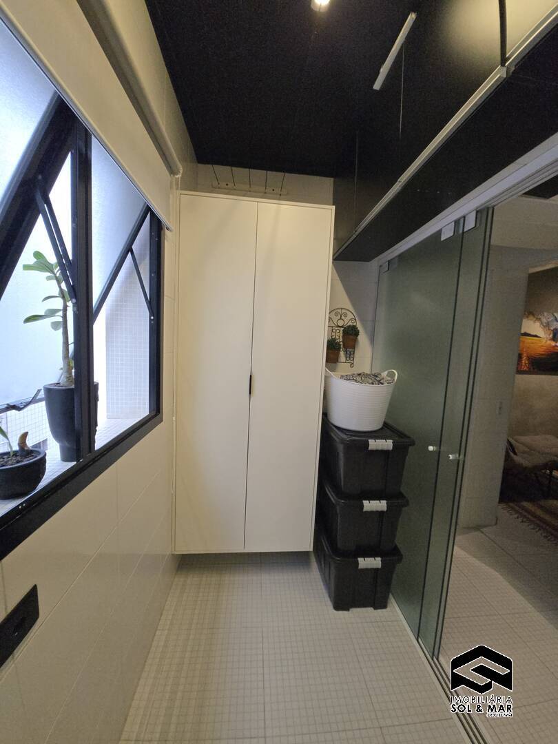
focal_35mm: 13
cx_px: 279
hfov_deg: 89.9
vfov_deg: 106.2
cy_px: 372
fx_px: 279
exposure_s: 1/60
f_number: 2.2
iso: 125
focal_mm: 1.7
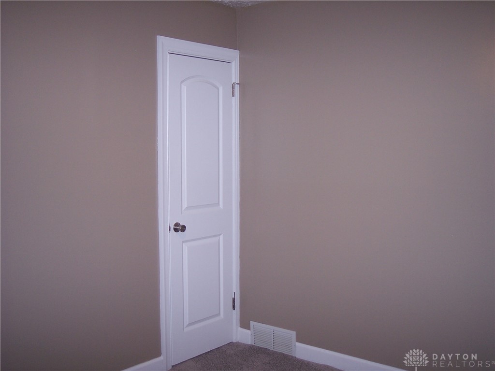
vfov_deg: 36.8
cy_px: 186
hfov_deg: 47.9
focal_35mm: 39
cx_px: 248
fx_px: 558
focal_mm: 8
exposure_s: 1/60
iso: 100
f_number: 2.8
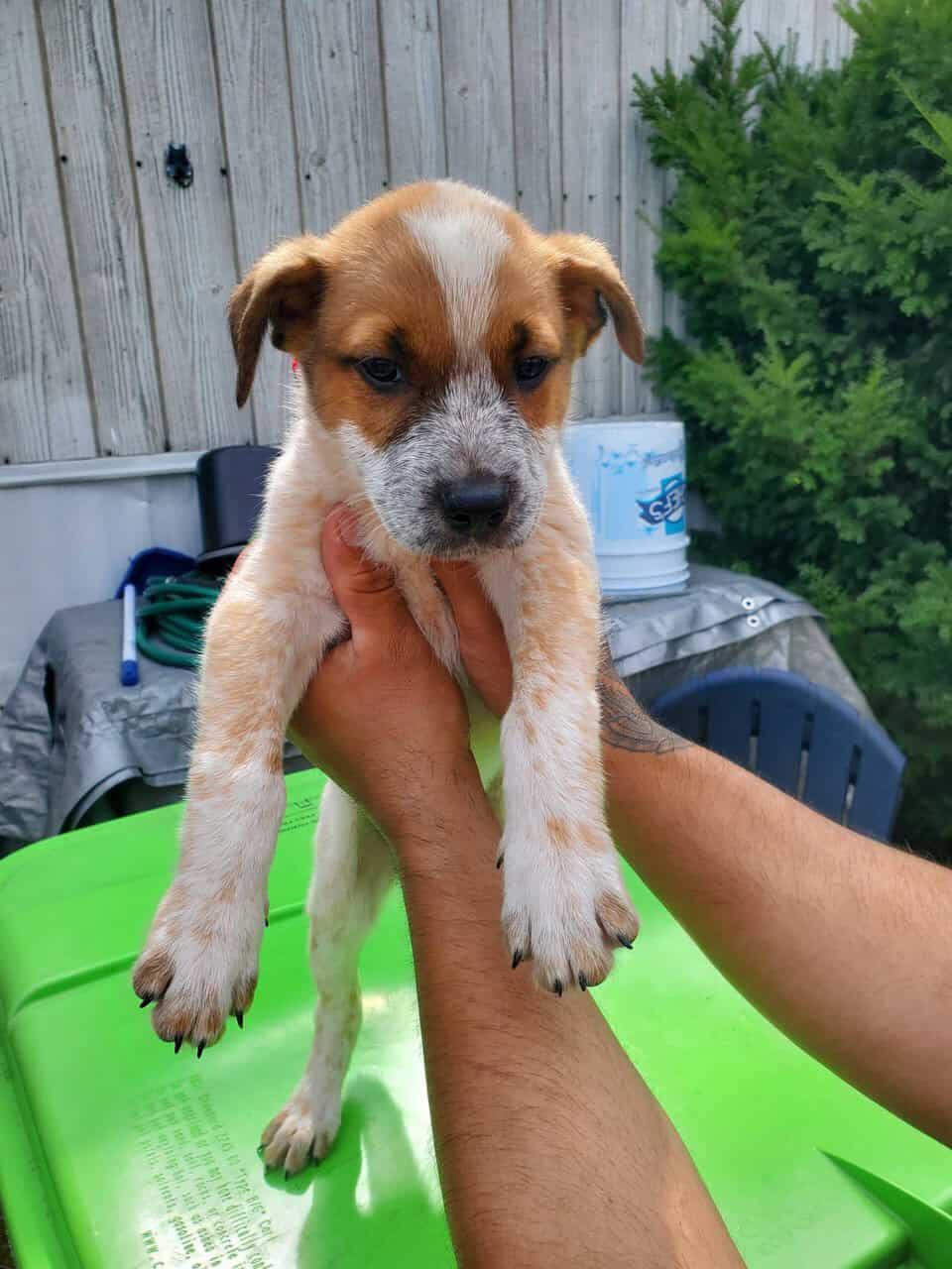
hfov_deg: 53.1
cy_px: 634
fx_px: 953
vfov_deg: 67.3
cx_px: 476
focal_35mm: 26
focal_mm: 4.3
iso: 50
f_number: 2.4
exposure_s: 1/1002
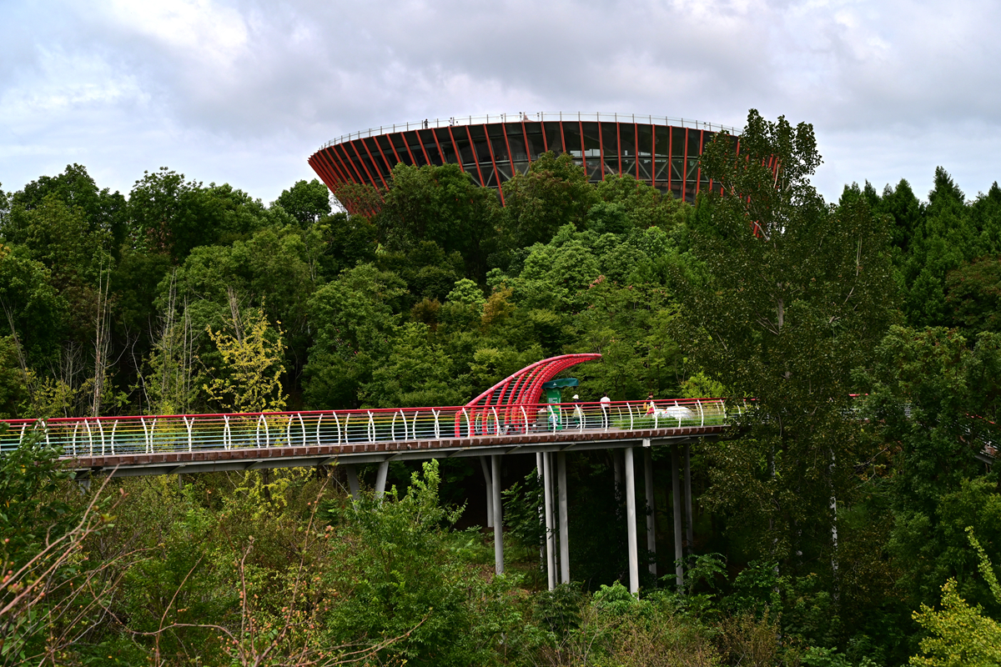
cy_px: 334
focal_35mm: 68
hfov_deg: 29.7
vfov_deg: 20.0
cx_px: 500
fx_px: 1891
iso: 400
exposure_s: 1/800
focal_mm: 68
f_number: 8
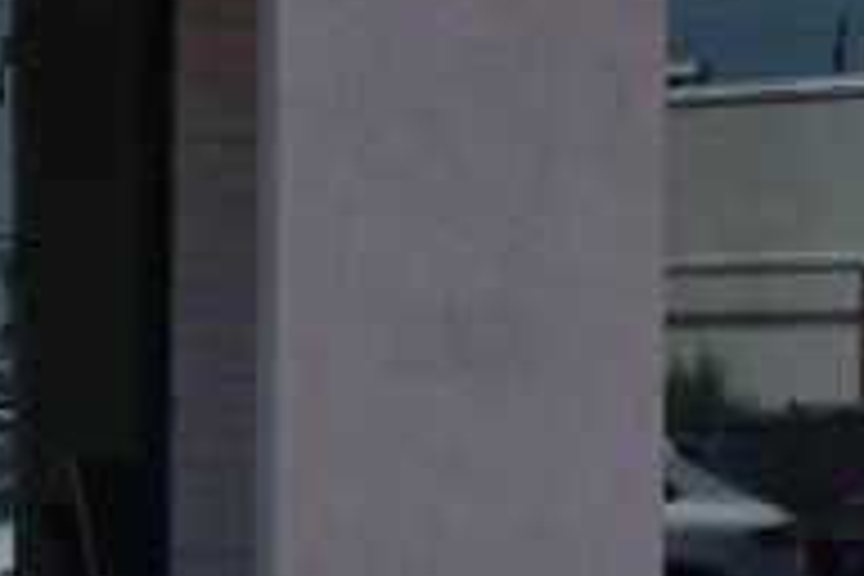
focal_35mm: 232
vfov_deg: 5.9
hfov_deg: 8.6
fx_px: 5559
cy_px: 562
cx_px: -536
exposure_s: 1/500
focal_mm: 29
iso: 250
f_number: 11
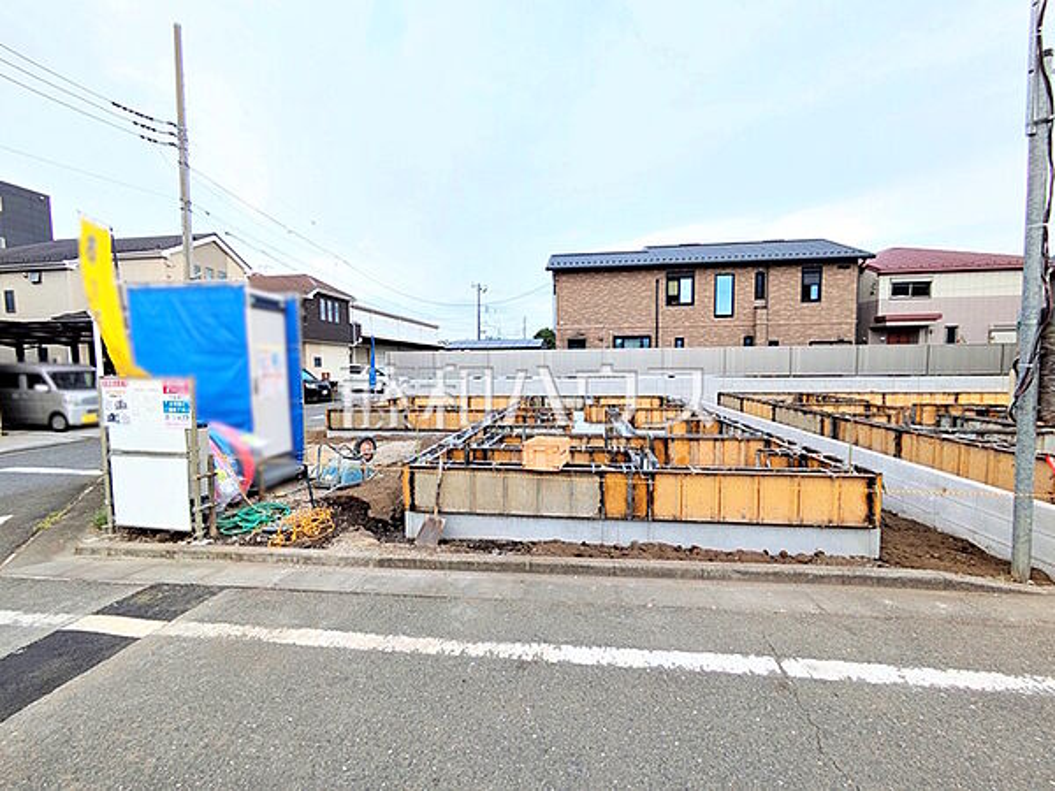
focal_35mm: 14
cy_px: 396
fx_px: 427
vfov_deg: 85.7
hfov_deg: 102.1
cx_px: 528
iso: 50
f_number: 2.2
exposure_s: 1/333
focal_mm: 1.83
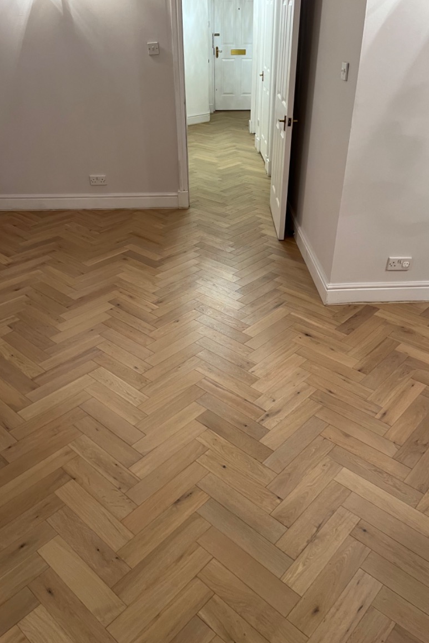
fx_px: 500
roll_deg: +1.1
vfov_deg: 65.5
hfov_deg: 46.4
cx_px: 228
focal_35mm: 28
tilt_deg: -32.2
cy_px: 323
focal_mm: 5.1
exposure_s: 1/50
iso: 160
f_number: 1.6
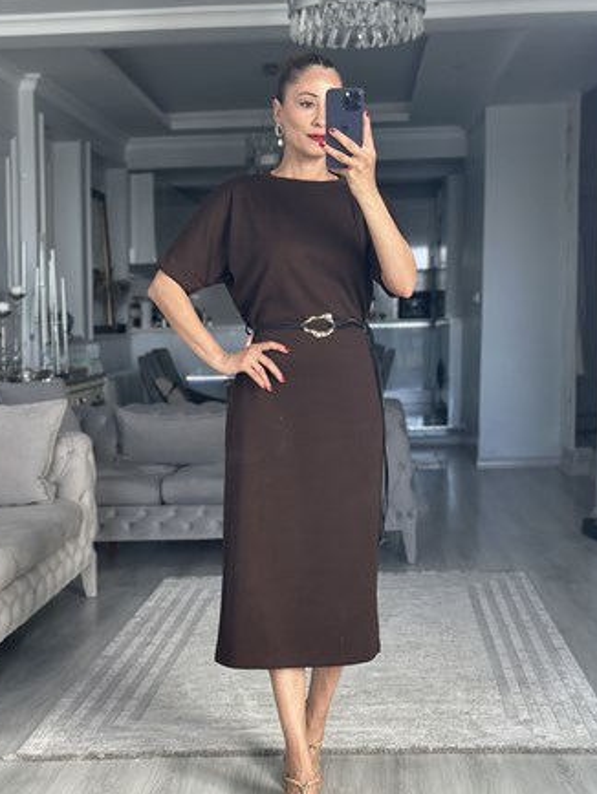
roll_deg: +0.6
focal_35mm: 56
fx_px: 1286
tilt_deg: -21.8
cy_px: 412
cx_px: 291
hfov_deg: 26.1
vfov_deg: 34.3
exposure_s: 1/135
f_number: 1.78
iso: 125
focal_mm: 6.86
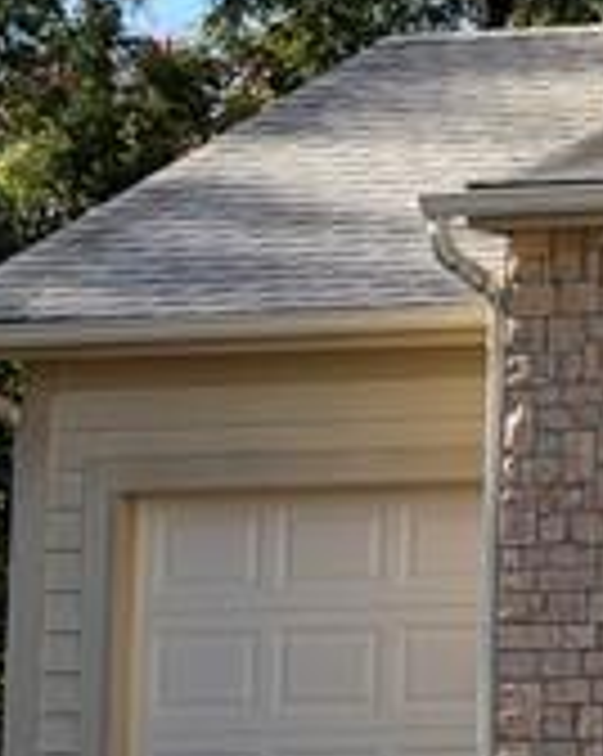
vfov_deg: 11.1
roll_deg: +0.6
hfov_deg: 7.6
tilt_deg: +8.2
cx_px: 1953
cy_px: 144
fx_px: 3866
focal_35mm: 173
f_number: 1.8
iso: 80
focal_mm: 6.93
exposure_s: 1/1242
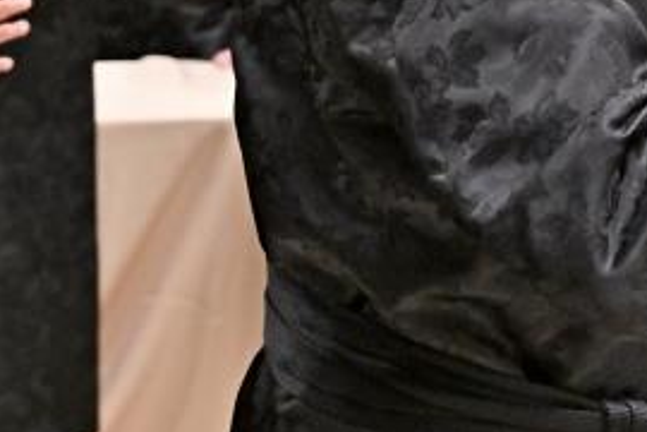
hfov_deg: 13.0
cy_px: -349
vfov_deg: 8.9
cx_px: 1028
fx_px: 2660
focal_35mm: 148
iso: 1250
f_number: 4
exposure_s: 1/200
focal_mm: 39
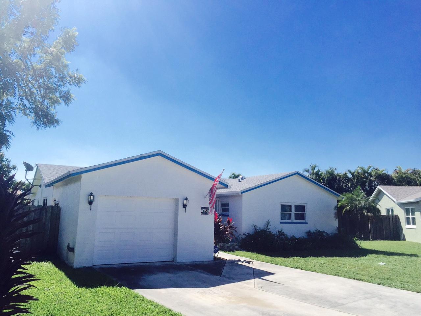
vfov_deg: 48.2
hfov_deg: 61.7
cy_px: 158
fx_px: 353
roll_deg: -2.9
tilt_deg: +9.8
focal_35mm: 29
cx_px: 210
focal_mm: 4.15
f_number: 2.2
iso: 32
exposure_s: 1/3968
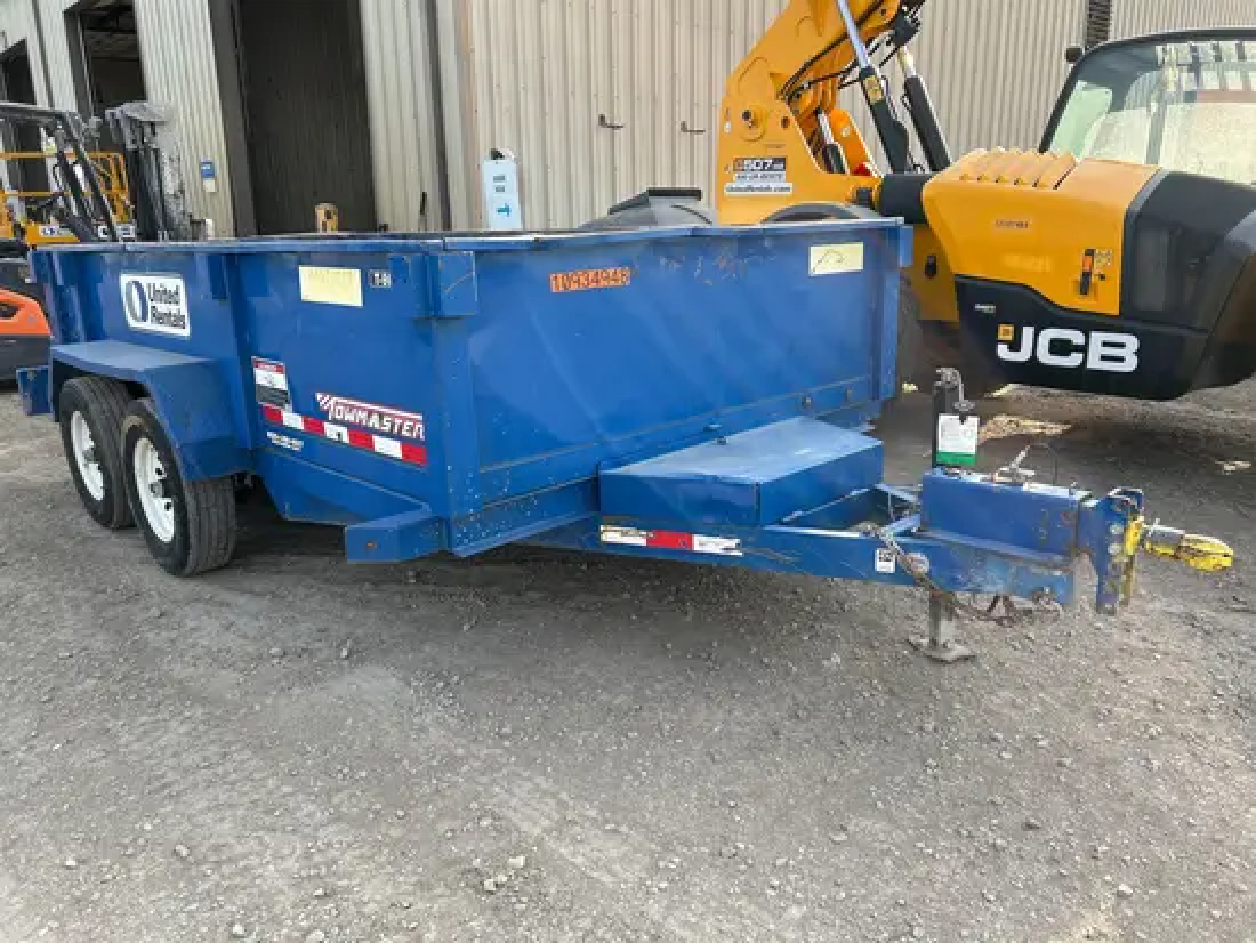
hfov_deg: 67.3
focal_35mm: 26
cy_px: 472
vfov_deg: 53.1
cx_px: 628
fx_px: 944
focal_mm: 5.7
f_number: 1.5
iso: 50
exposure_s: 1/780
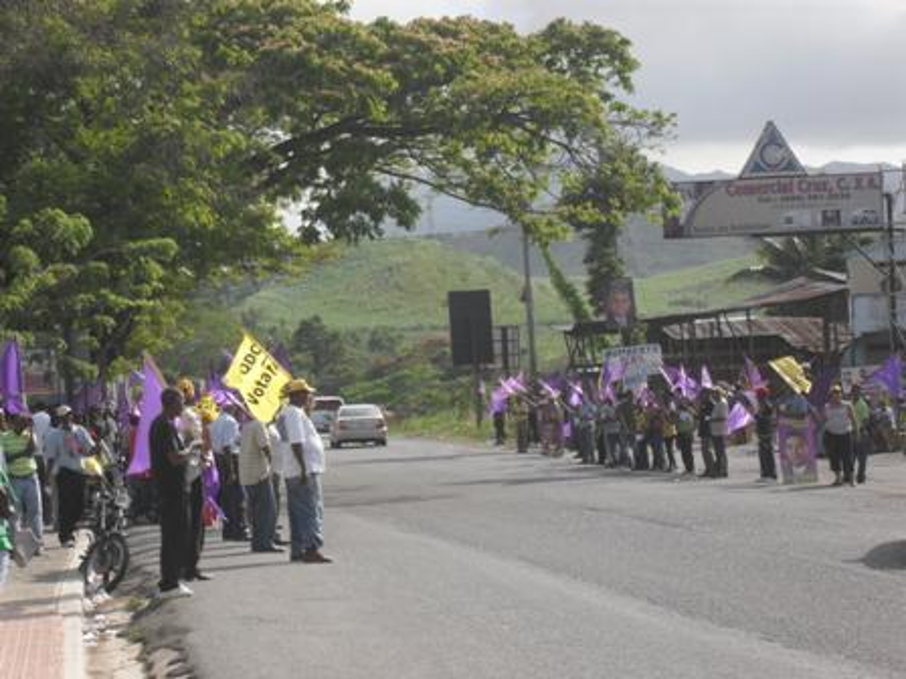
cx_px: 453
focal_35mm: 105
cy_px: 340
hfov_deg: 18.7
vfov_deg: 14.1
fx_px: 2748
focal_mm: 18.6
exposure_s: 1/350
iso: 100
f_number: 5.2
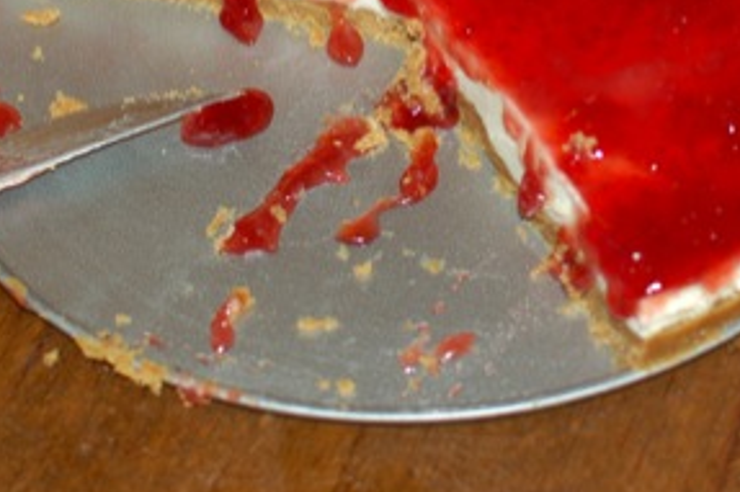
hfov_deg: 17.5
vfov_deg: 11.6
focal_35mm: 117
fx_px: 2406
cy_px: -4
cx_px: 397
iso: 400
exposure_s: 1/60
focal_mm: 35
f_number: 3.5
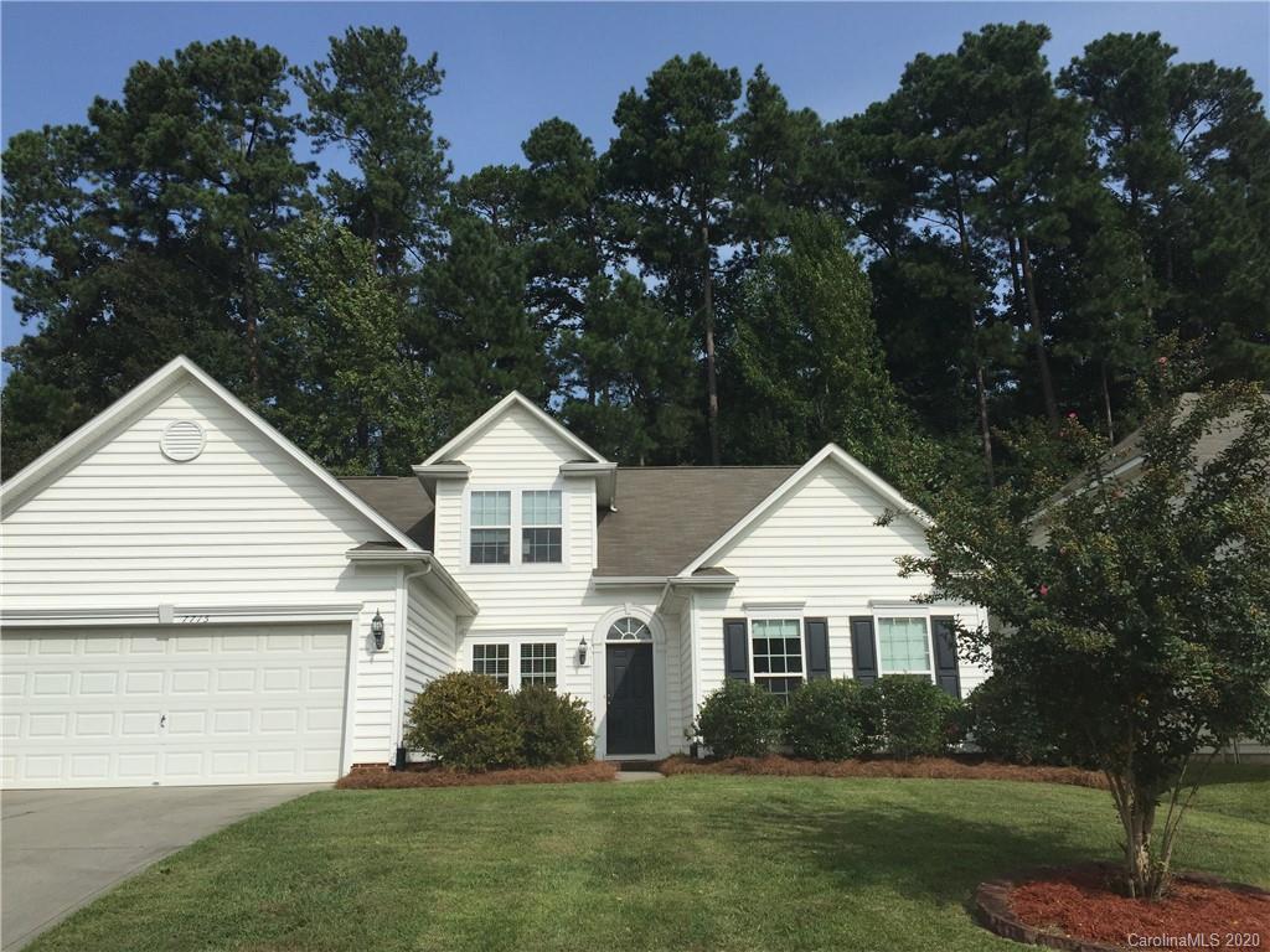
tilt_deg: +15.1
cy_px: 476
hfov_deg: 61.7
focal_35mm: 29
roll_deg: +0.0
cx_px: 635
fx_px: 1064
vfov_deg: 48.2
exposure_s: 1/3968
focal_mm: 4.15
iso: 32
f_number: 2.2
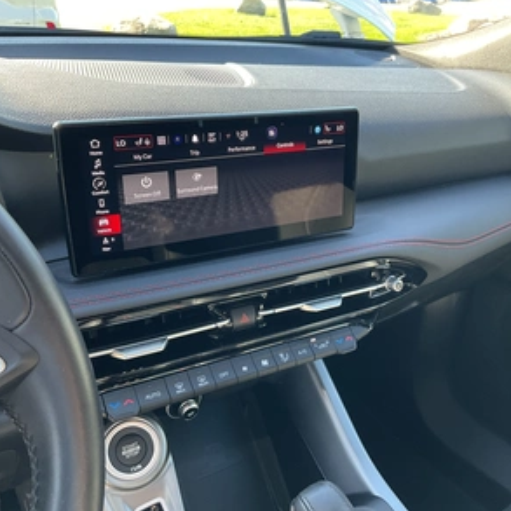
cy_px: 256
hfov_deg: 47.1
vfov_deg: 47.2
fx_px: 585
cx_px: 288
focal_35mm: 35
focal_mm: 3
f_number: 1.8
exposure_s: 1/83
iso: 64
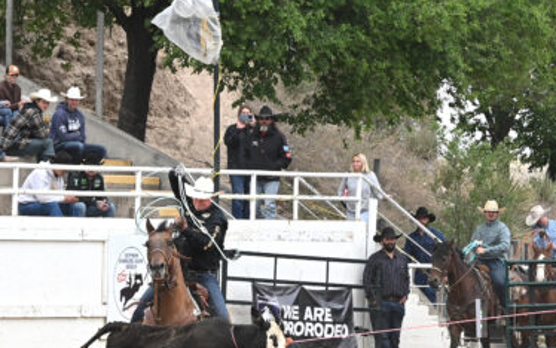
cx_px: 507
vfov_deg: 3.6
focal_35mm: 364
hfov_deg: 5.8
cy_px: 302
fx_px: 5517
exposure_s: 1/1000
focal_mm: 116
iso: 720
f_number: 7.1
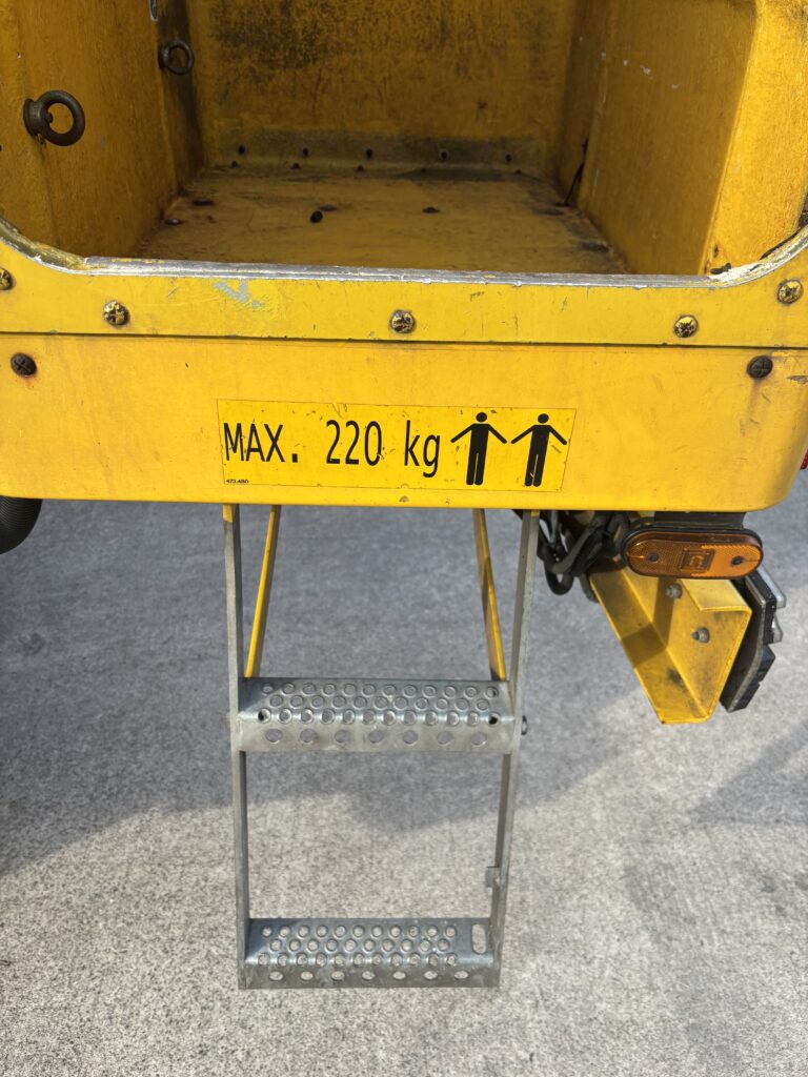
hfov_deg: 53.1
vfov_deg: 67.3
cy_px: 538
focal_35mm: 26
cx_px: 404
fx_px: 809
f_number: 1.6
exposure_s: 1/910
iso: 50
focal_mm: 5.96
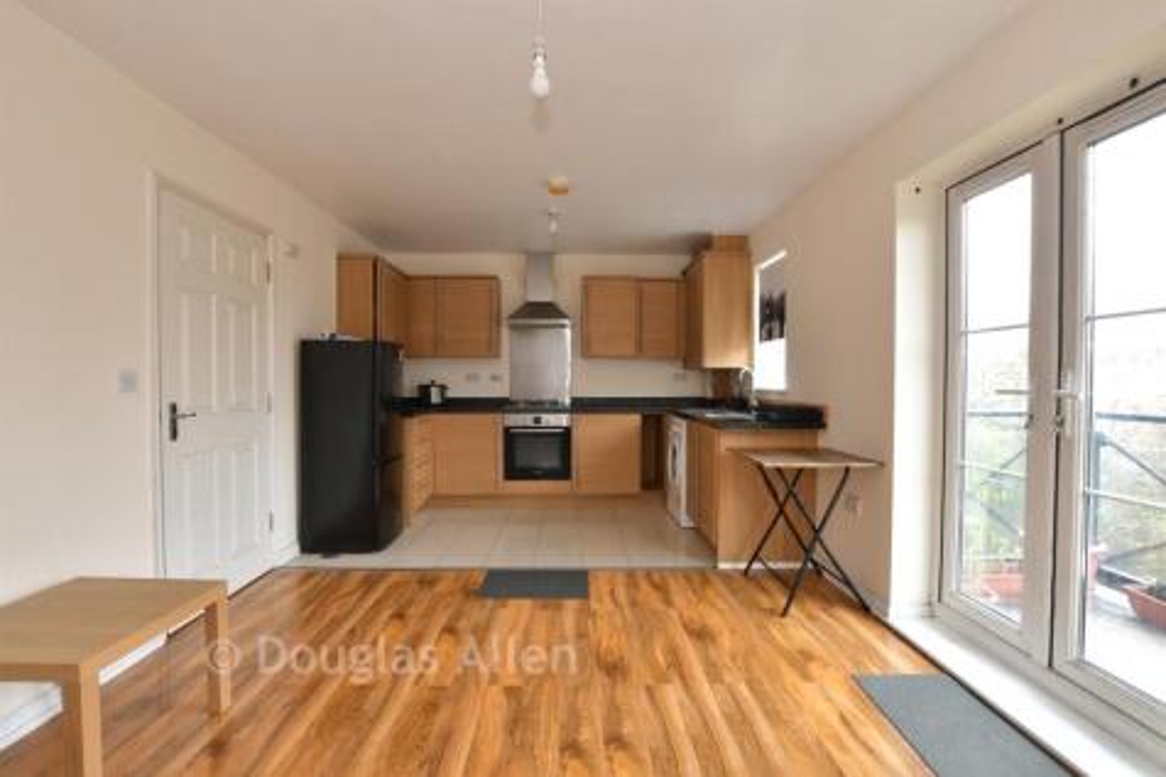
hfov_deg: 100.4
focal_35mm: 15
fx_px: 486
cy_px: 388
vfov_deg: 77.3
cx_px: 583
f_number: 8
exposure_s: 2
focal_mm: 10
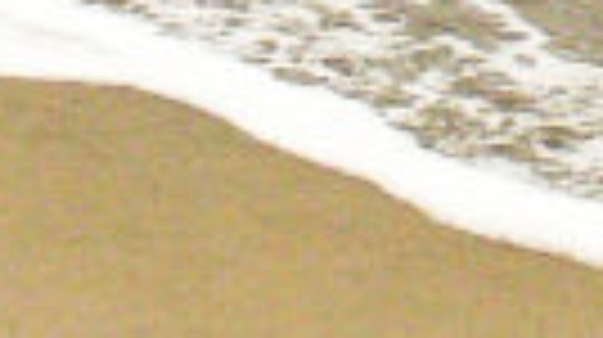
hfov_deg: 6.0
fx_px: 5590
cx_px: 1359
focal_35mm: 350
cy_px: -888
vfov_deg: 3.3
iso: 400
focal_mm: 9.1
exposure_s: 1/1000
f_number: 3.2
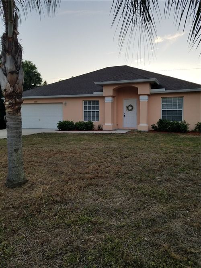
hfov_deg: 53.0
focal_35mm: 26
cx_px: 100
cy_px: 134
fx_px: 201
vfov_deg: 67.3
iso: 50
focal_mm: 4.25
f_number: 1.7
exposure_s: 1/338
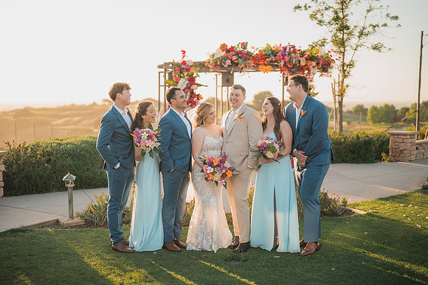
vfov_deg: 27.0
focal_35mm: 50
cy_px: 142
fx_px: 595
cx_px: 214
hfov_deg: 39.6
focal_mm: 50
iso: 200
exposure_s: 1/3200
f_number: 1.2
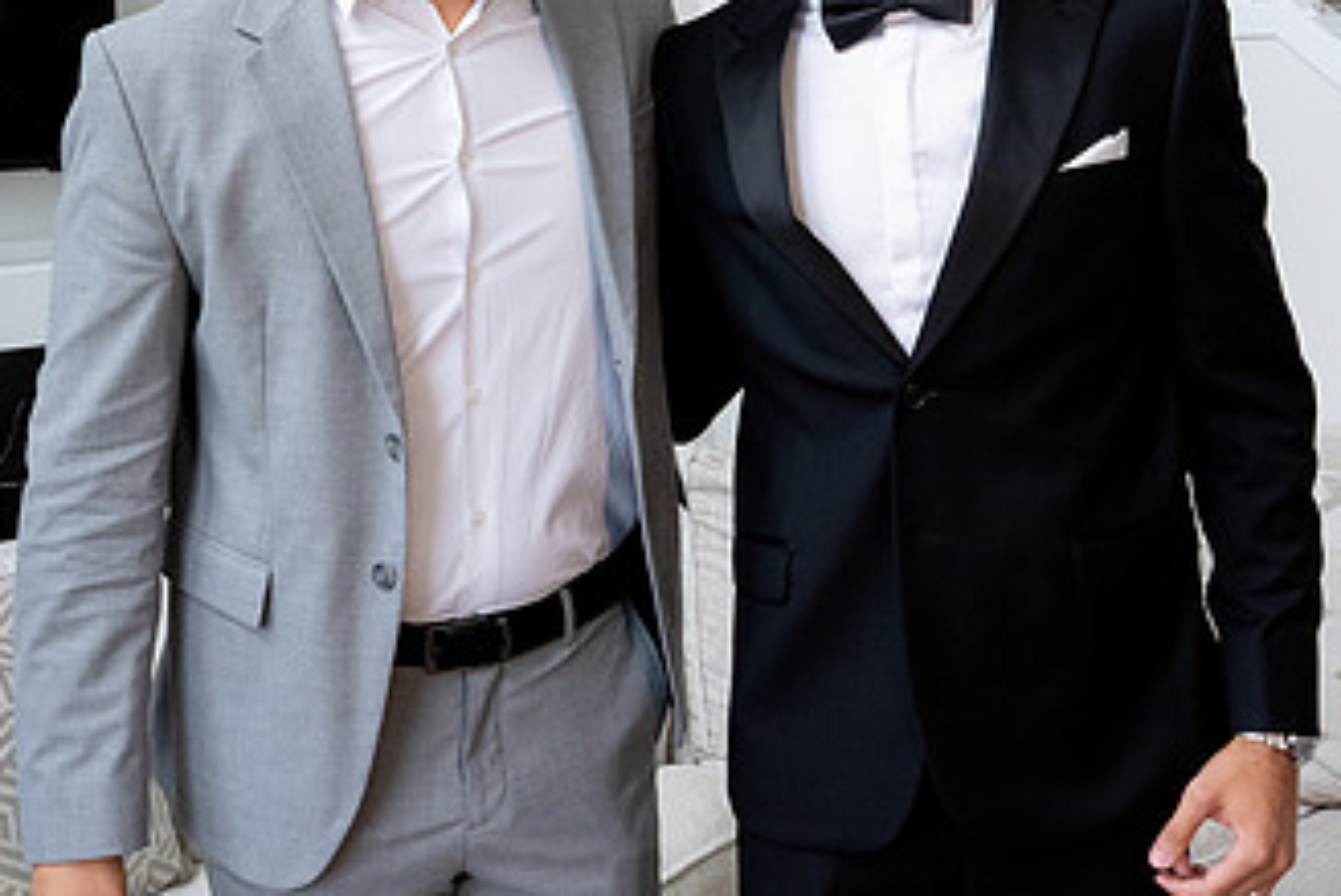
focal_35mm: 53
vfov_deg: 24.9
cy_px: 125
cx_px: 687
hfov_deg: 37.5
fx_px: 1975
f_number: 9
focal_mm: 30
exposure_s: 1/160
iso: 5000
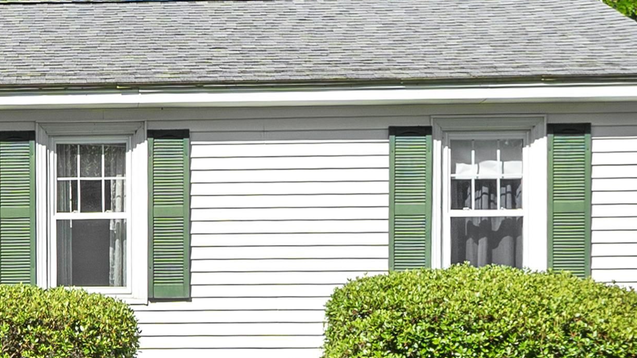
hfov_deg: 21.6
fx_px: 1588
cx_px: -52
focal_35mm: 94
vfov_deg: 12.8
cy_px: 93
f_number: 8
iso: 100
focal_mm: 19
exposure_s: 1/200
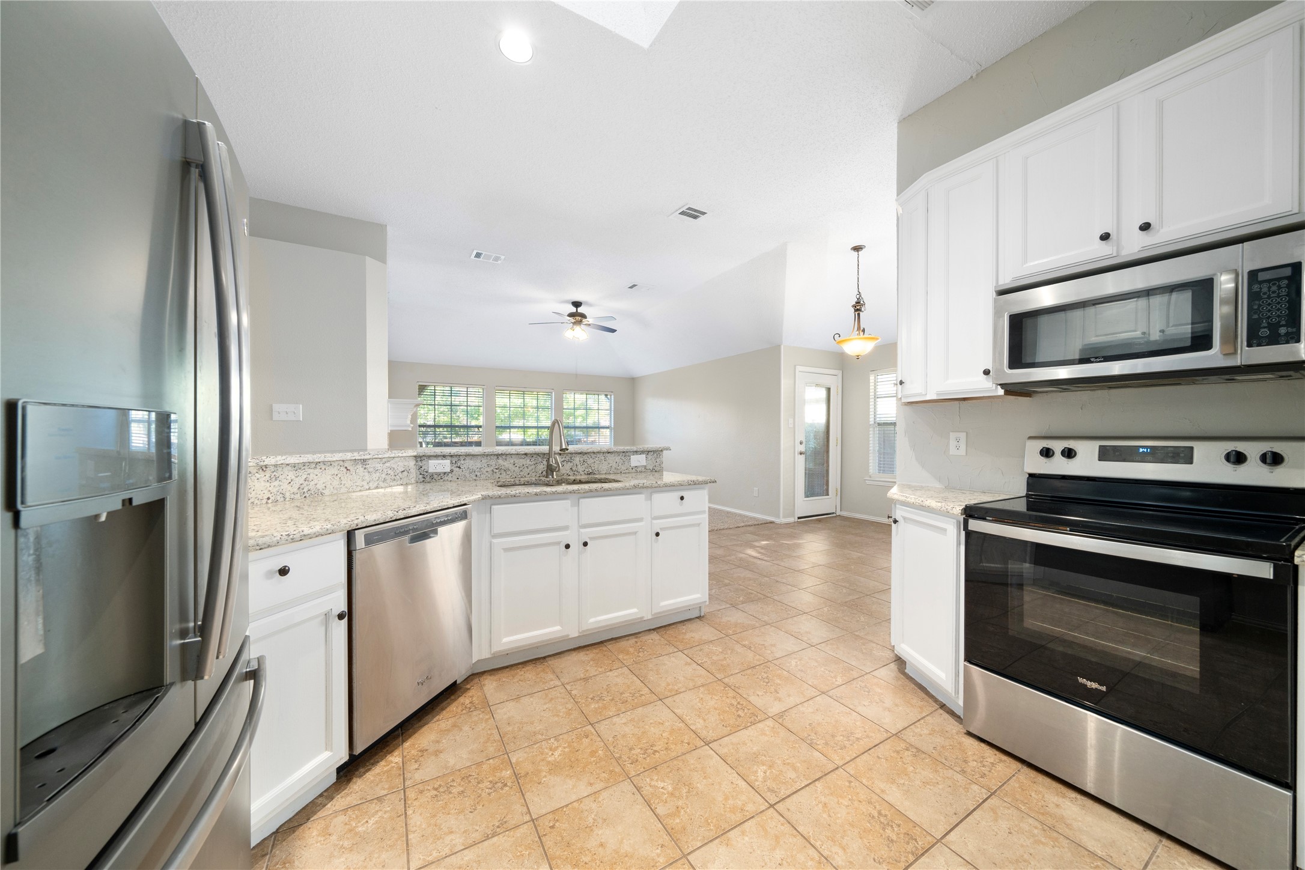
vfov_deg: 90.0
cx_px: 652
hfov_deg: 112.6
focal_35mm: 12
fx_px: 435
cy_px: 435
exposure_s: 1/4
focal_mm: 12
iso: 800
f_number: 8
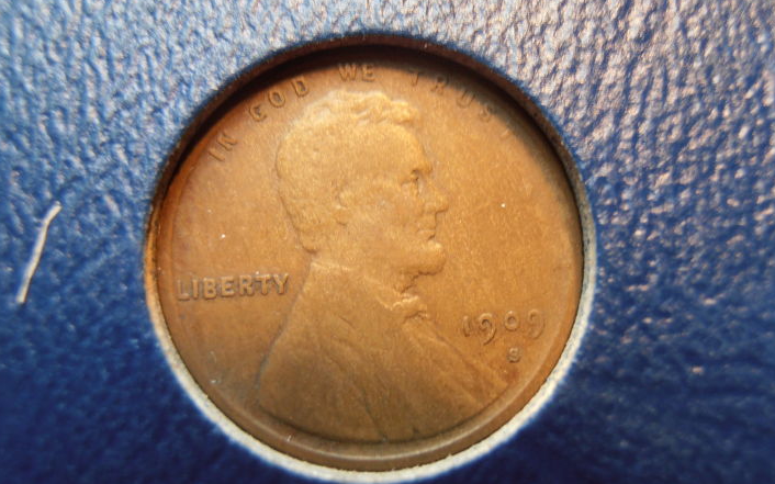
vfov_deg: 31.9
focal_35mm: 40
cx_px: 392
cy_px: 212
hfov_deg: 49.3
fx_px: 845
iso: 125
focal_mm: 6.61
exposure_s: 1/30
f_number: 3.9
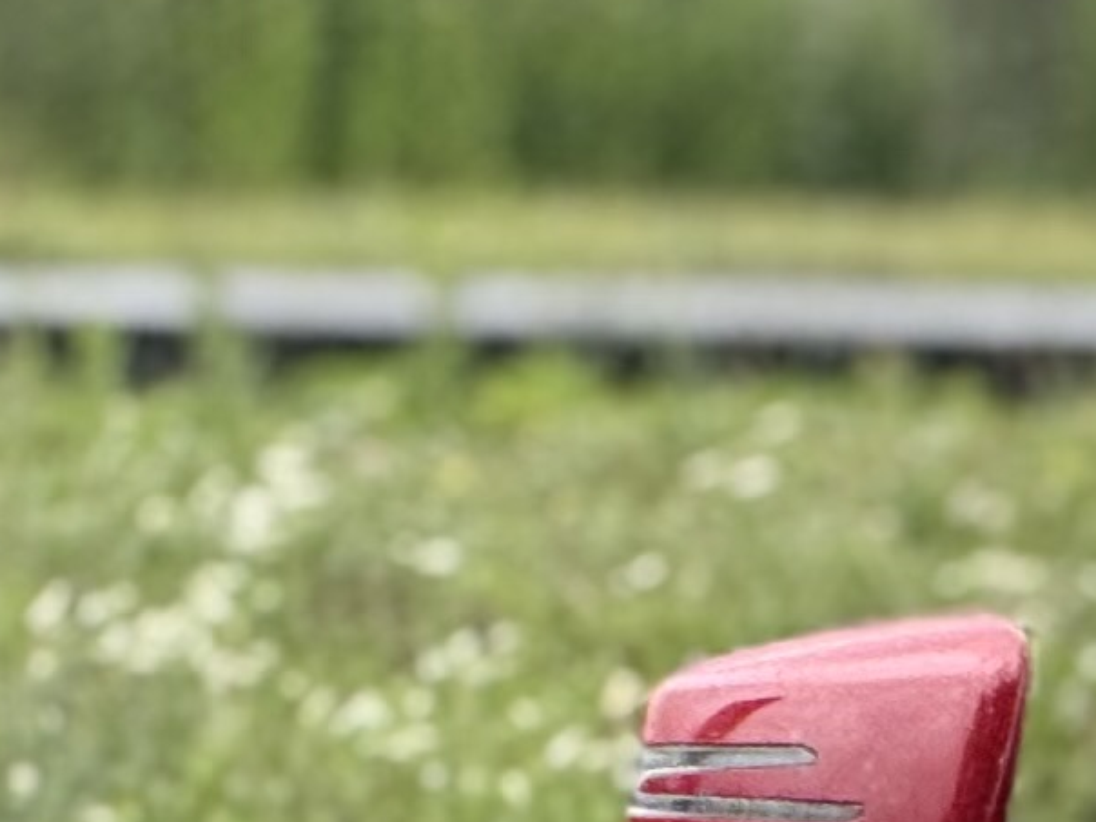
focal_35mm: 801
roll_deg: -0.8
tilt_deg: -2.4
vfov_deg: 1.9
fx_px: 25361
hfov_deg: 2.5
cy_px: 1383
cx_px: 2941
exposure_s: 1/317
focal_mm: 15.66
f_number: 2.8
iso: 50
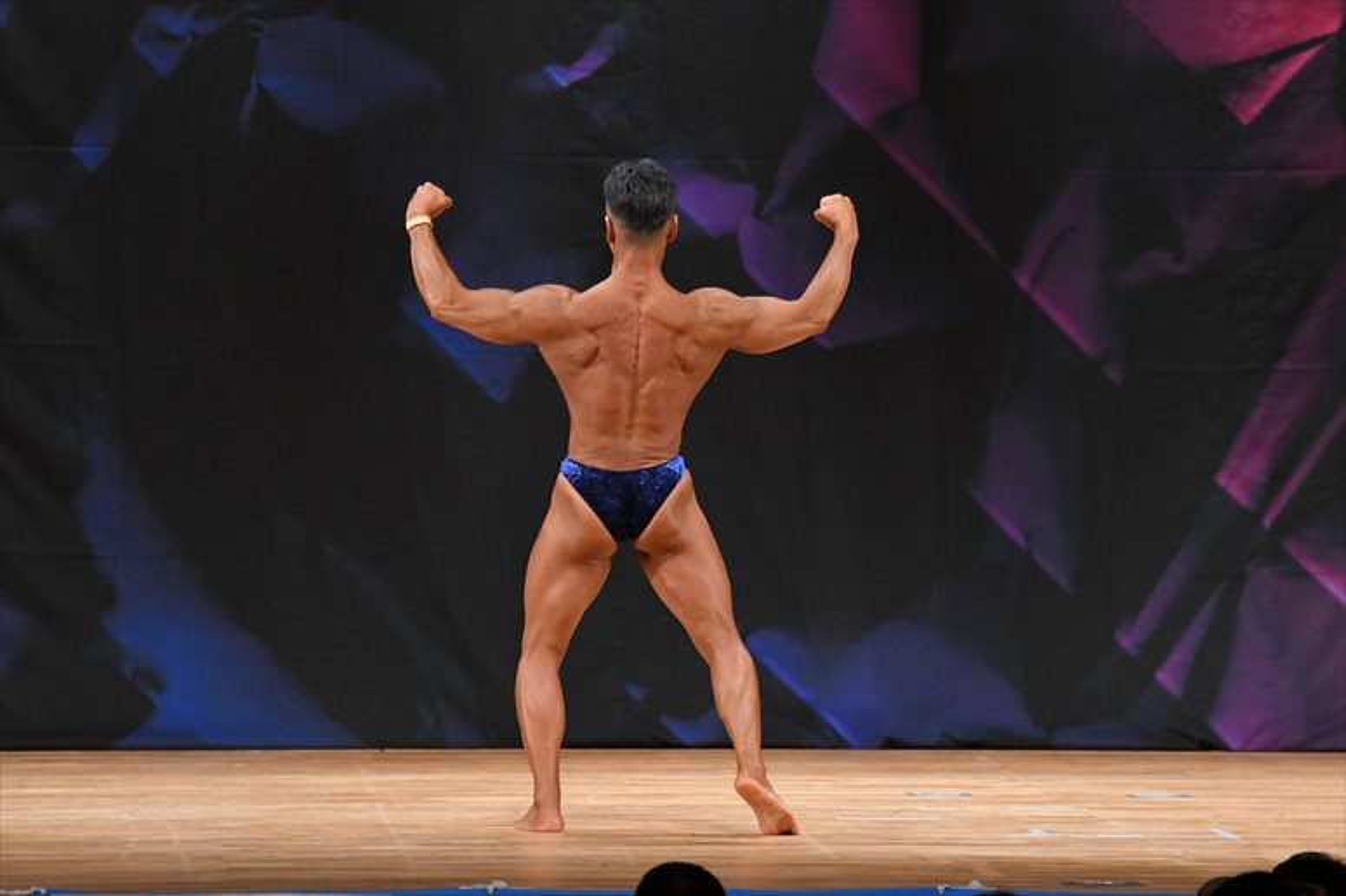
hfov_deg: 8.6
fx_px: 8969
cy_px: 448
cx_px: 673
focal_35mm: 240
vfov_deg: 5.7
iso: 3200
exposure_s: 1/400
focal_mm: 160
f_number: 5.6
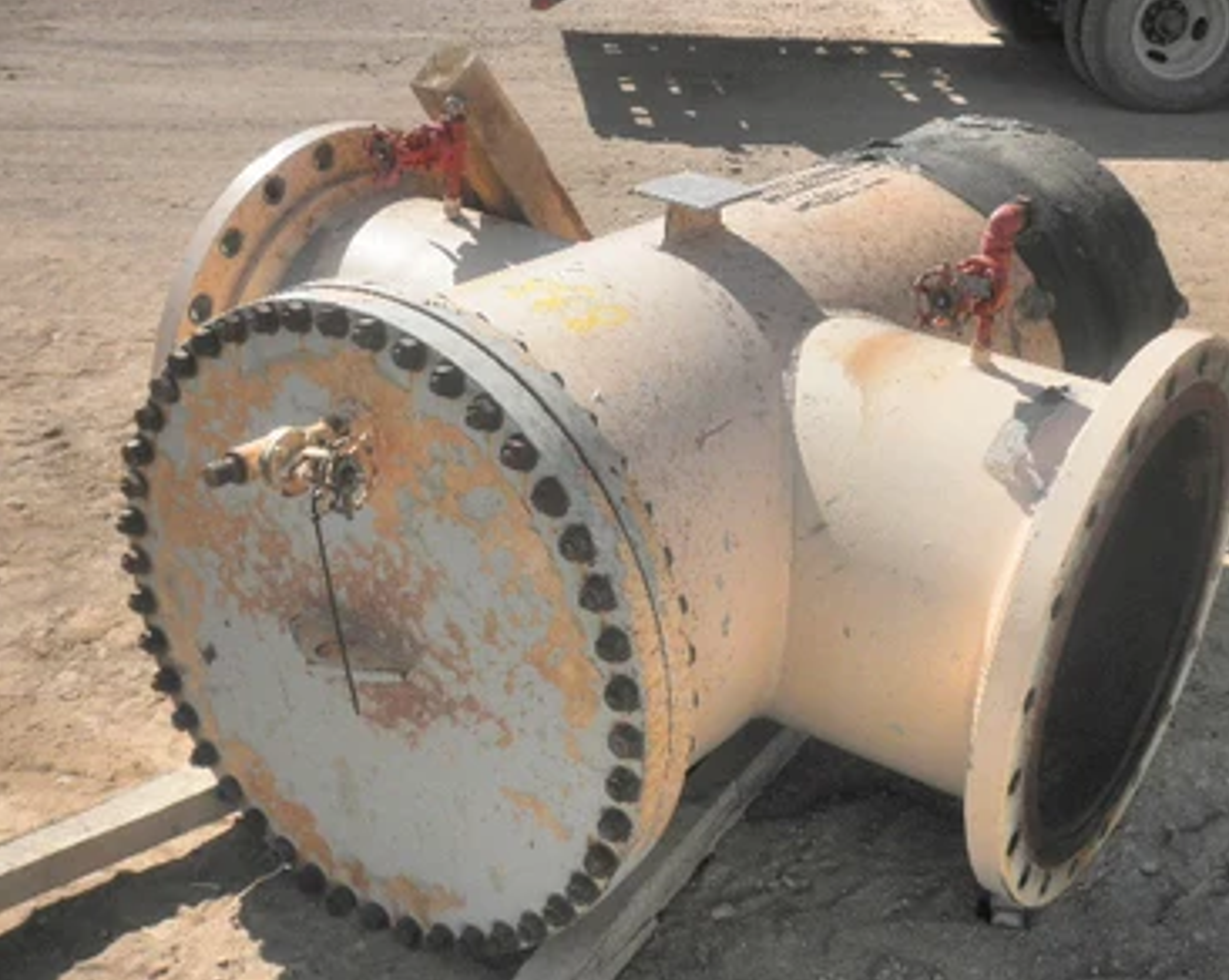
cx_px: 641
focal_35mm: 47
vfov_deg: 32.0
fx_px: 1708
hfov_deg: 39.6
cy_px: 493
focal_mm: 7.9
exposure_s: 1/125
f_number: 9.6
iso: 64
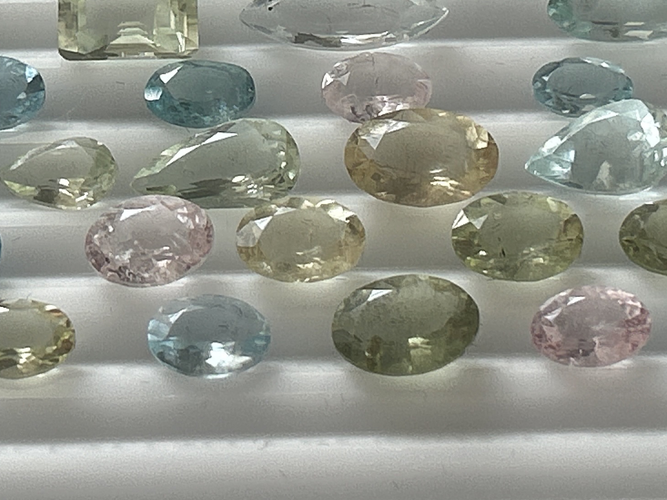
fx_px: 2756
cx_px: 197
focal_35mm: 143
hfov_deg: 13.8
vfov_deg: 10.4
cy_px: 120
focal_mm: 5.7
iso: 40
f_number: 1.5
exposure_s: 1/190
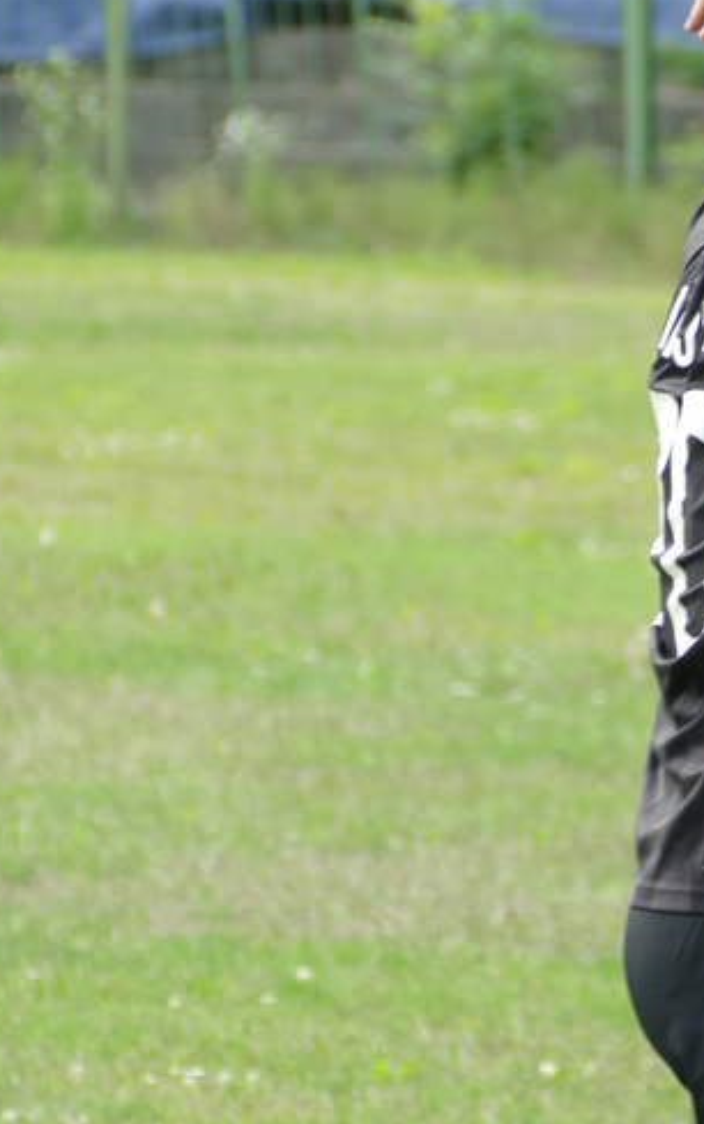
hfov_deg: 2.1
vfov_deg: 3.3
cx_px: 994
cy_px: 353
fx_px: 19415
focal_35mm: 633
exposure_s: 1/500
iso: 250
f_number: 4
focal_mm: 96.45
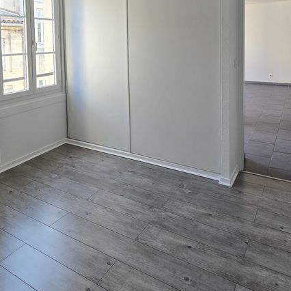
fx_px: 257
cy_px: 61
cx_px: 125
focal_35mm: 27
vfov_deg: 55.2
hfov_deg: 58.8
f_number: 2.2
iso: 100
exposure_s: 1/100
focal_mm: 2.2
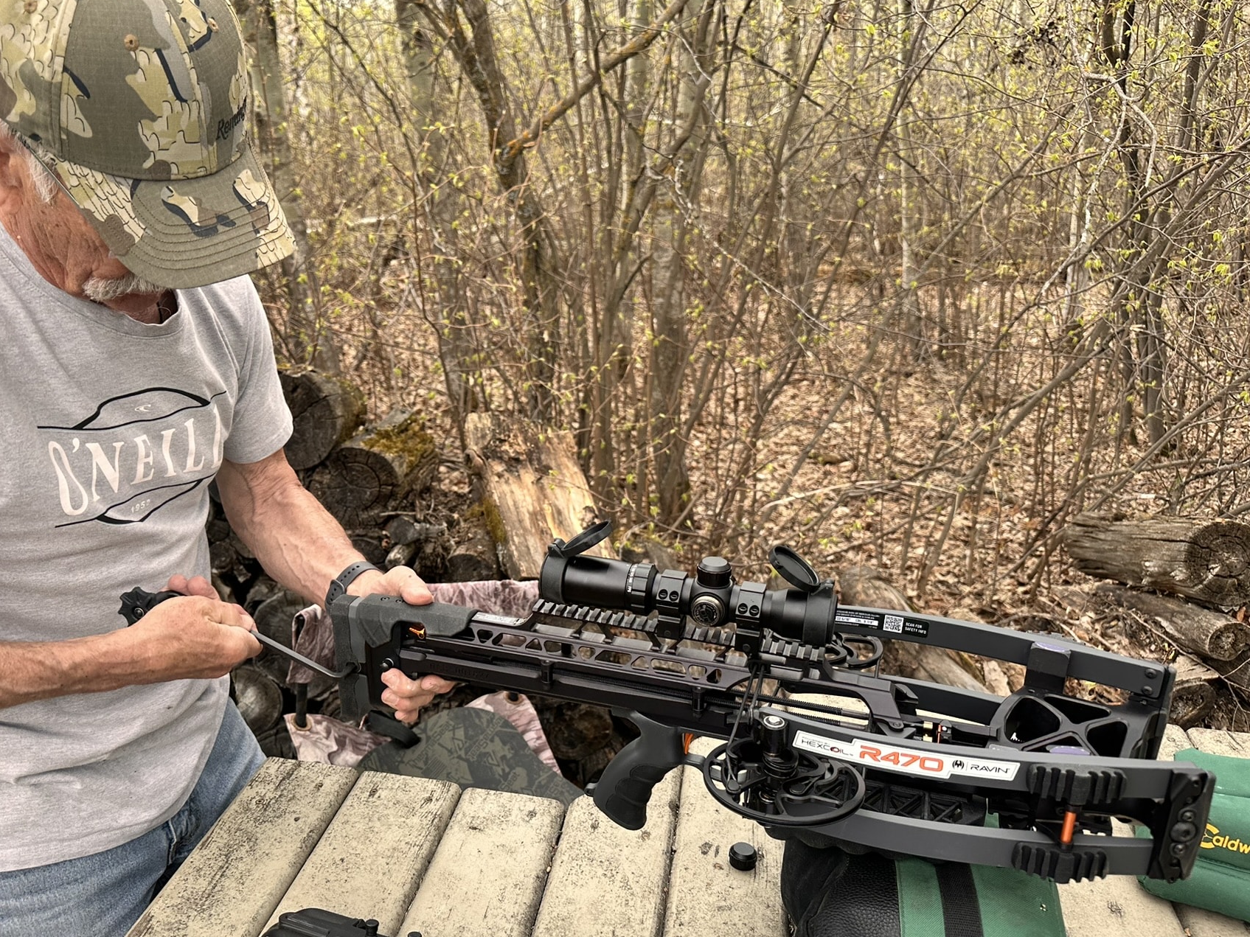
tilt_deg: -18.8
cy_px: 512
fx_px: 1047
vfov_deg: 48.2
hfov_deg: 61.3
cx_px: 518
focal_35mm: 29
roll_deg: +3.1
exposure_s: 1/343
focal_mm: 6.86
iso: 80
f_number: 1.78
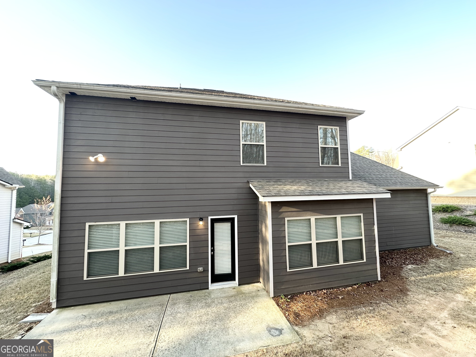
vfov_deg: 85.7
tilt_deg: +2.2
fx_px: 193
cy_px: 178
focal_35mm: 14
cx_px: 238
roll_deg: +0.7
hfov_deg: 102.1
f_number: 2.2
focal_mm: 2.22
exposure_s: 1/99
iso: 64
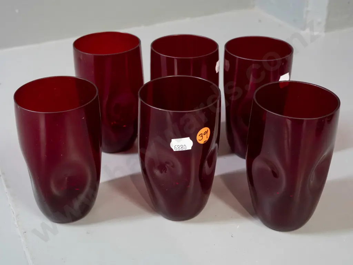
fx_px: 510
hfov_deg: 38.2
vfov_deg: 29.1
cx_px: 176
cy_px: 132
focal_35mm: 50
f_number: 5.6
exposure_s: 1/50
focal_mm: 25
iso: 3200
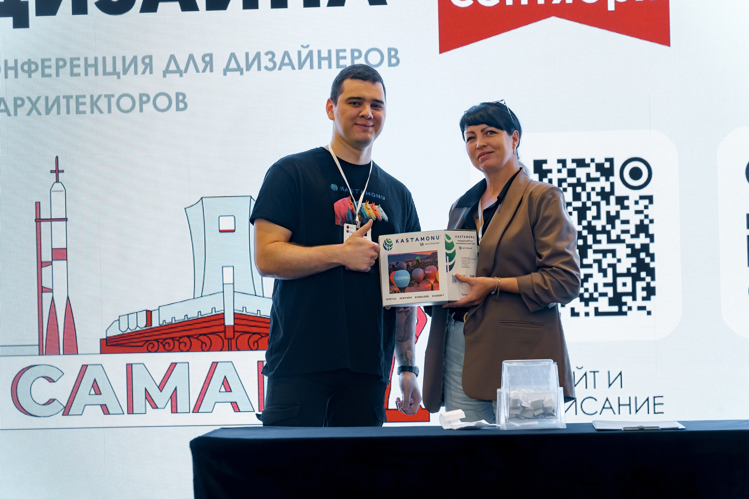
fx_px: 2205
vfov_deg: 12.9
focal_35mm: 106
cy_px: 249
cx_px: 374
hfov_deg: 19.3
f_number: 4
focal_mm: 106
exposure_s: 1/125
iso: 1000
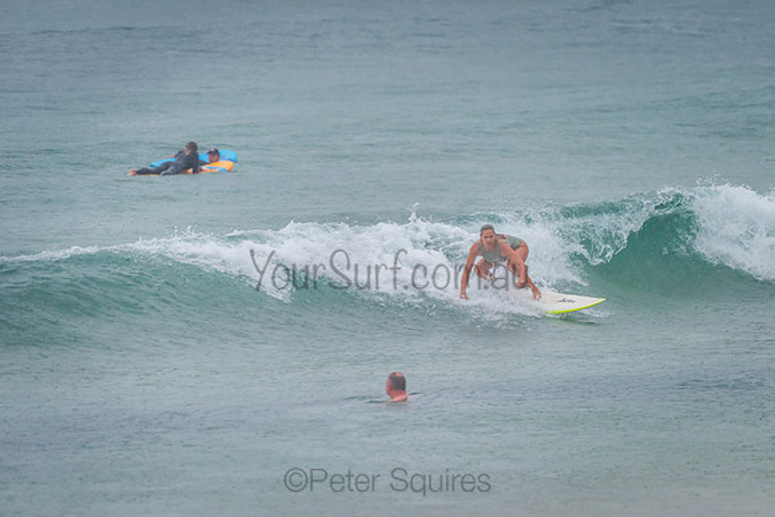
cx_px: 453
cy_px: 262
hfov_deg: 3.4
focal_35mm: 613
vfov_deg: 2.2
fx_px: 13192
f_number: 5.6
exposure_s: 1/320
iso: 800
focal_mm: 500
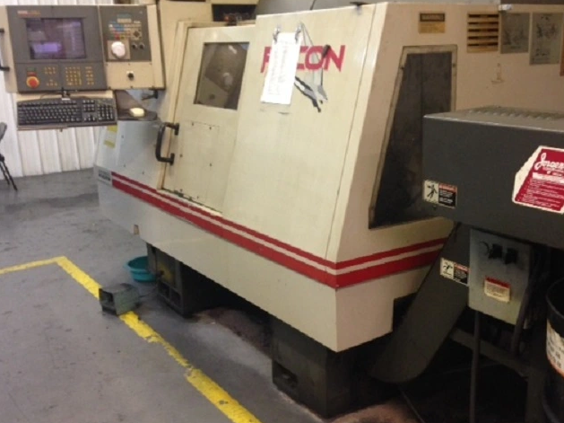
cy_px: 221
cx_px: 314
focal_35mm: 42
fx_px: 684
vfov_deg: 34.3
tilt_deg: -15.5
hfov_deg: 44.7
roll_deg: +2.5
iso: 160
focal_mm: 4.12
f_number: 2.4
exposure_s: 1/20
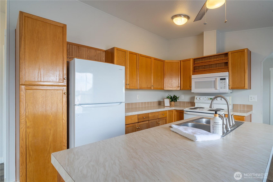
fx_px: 136
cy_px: 91
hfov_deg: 90.0
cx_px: 136
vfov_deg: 67.4
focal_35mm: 18
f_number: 8
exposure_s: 1/30
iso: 160
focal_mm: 18
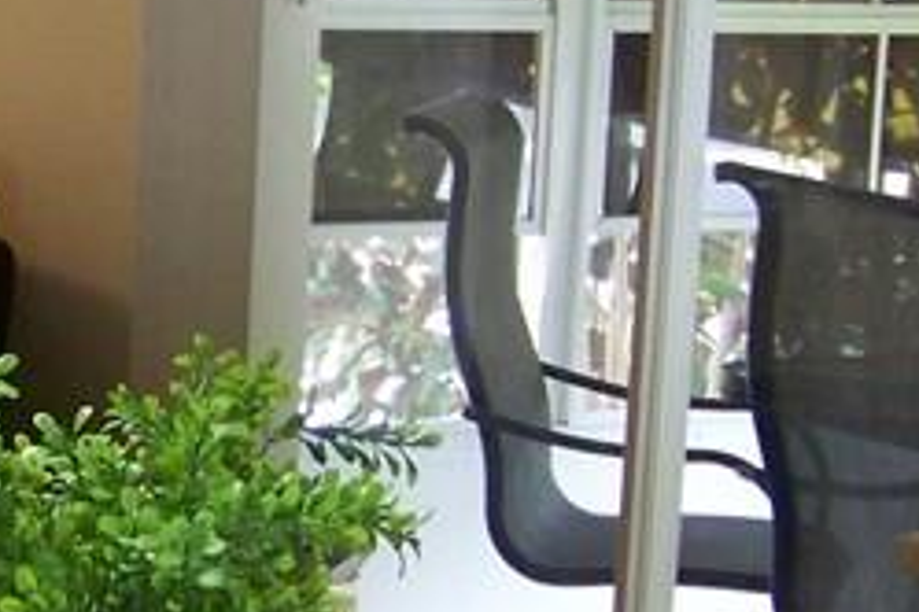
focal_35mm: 154
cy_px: 354
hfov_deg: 12.9
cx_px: -258
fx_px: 3931
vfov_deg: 8.9
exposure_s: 1/30
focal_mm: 5.85
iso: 200
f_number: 2.8
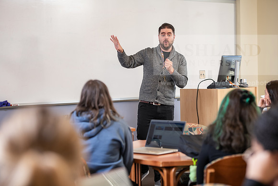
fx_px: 711
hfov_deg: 22.1
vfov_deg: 14.9
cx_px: 139
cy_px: 93
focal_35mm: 92
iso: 800
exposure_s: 1/200
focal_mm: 92
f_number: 3.2
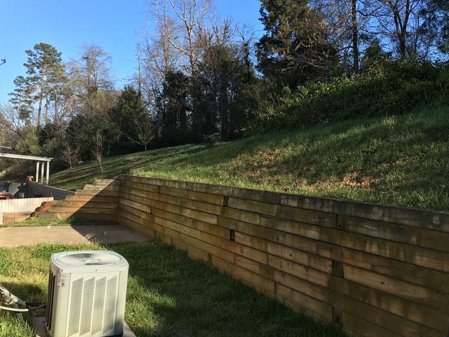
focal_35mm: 39
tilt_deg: +1.3
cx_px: 247
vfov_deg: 36.7
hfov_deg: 47.8
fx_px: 506
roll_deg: -1.1
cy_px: 143
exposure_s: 1/905
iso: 25
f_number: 2.2
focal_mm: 4.15
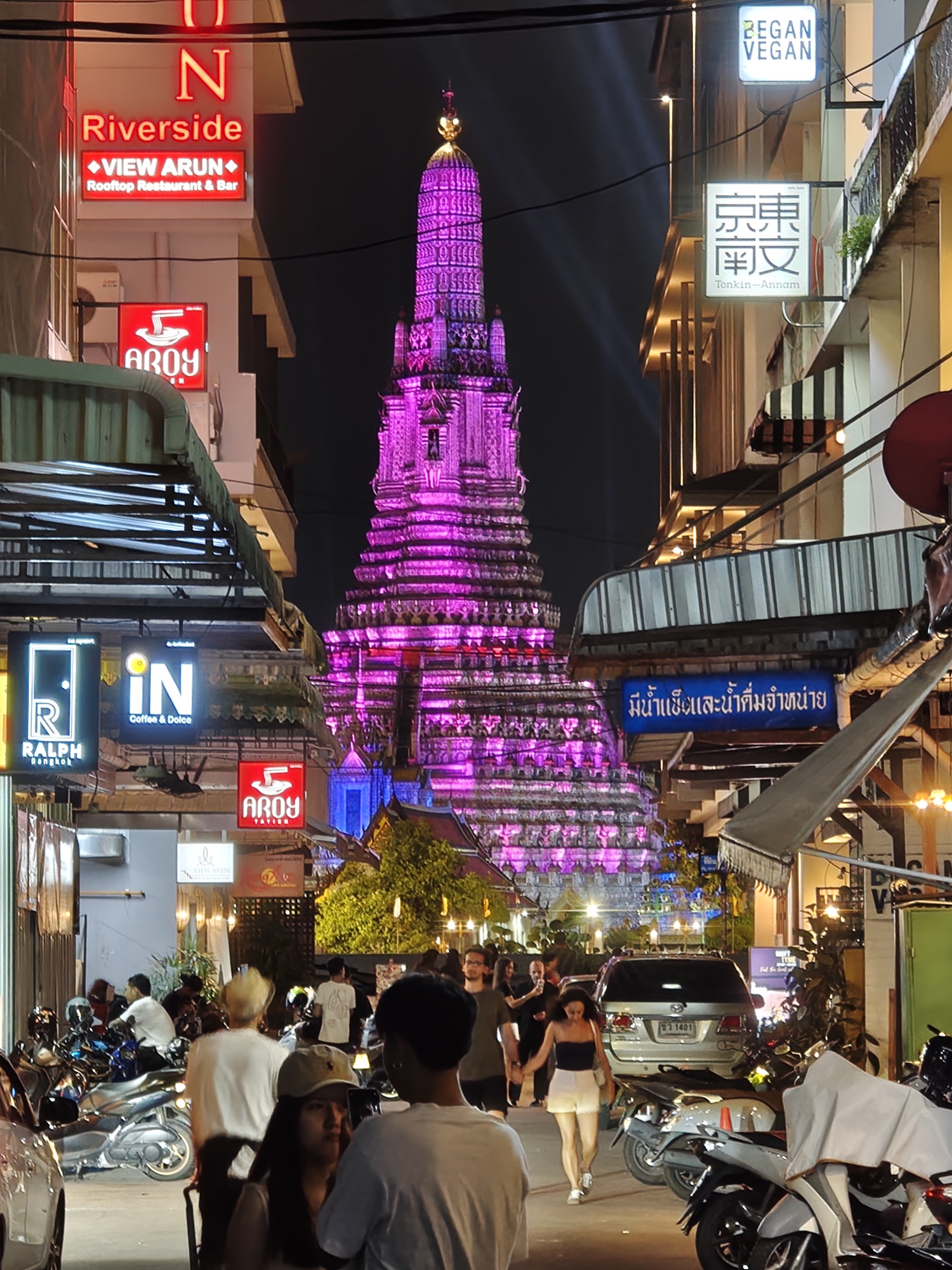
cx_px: 476
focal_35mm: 140
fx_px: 5134
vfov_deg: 14.1
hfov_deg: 10.6
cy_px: 635
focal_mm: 13.3
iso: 1227
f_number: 2.55
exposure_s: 1/20
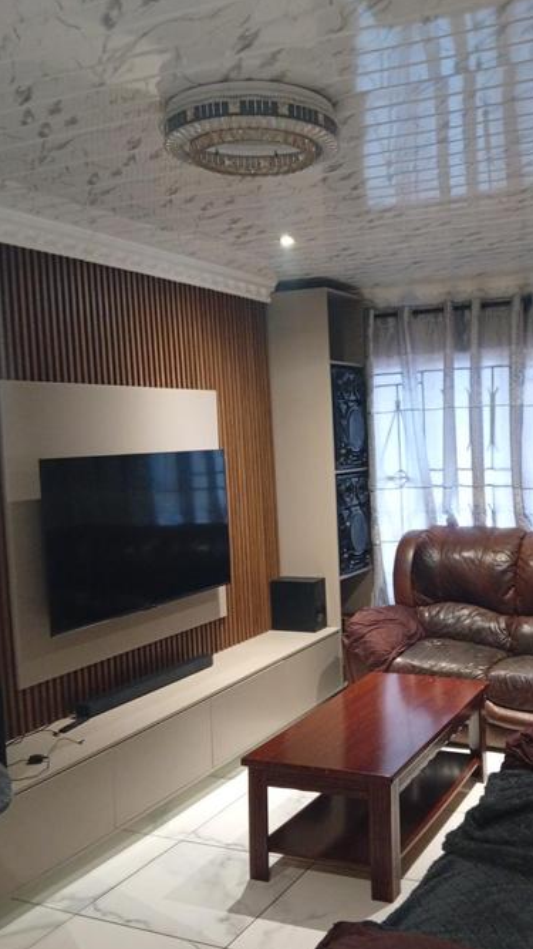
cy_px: 515
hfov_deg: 33.9
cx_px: 401
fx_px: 855
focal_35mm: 34
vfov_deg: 57.9
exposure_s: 1/20
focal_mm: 3.96
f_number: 1.8
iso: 1419
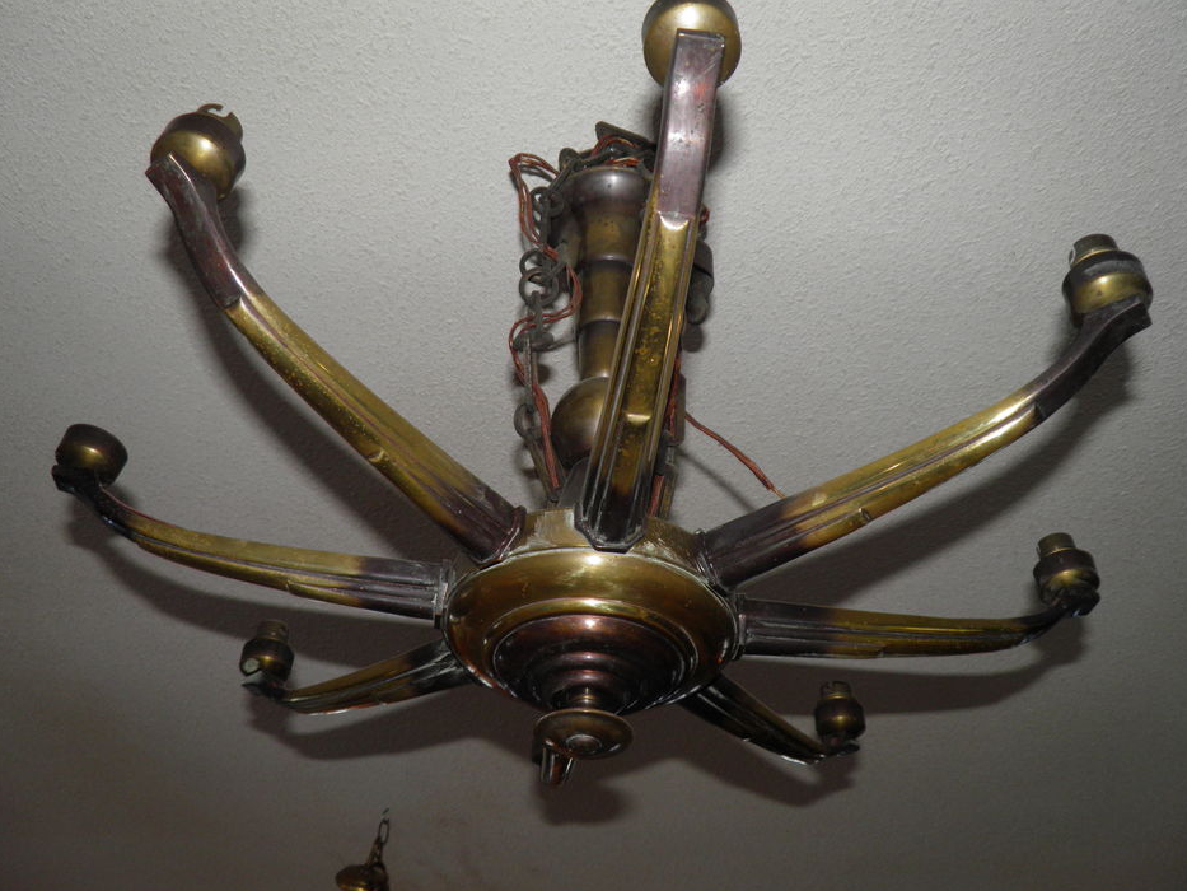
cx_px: 588
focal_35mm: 30
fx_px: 1029
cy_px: 444
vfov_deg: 46.8
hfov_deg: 60.0
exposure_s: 1/30
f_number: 2.8
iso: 100
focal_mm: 4.9
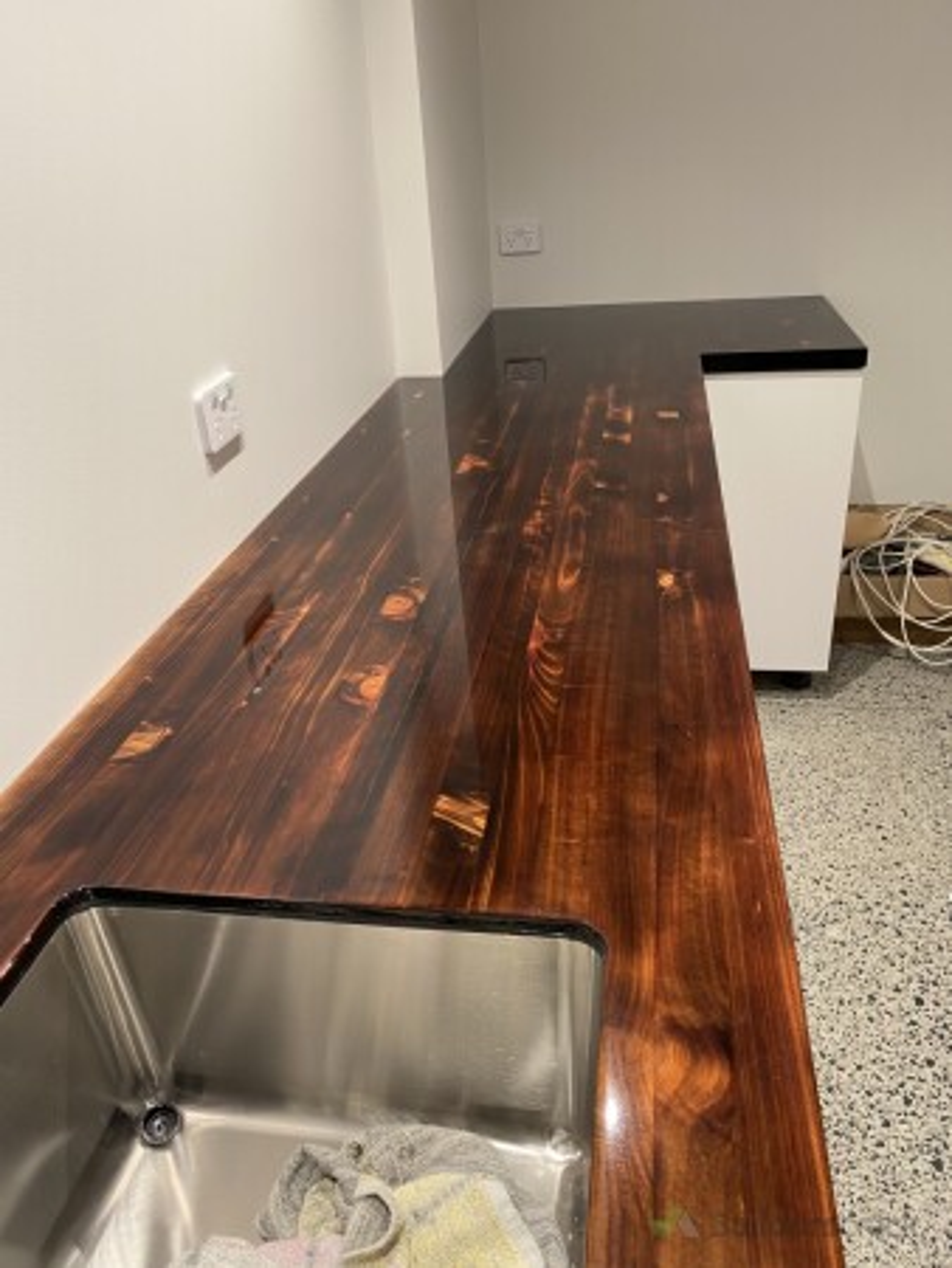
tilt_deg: -27.9
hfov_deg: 53.1
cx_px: 476
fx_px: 952
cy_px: 634
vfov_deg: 67.3
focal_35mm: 26
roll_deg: +5.3
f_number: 1.8
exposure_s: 1/50
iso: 160
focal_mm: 4.25
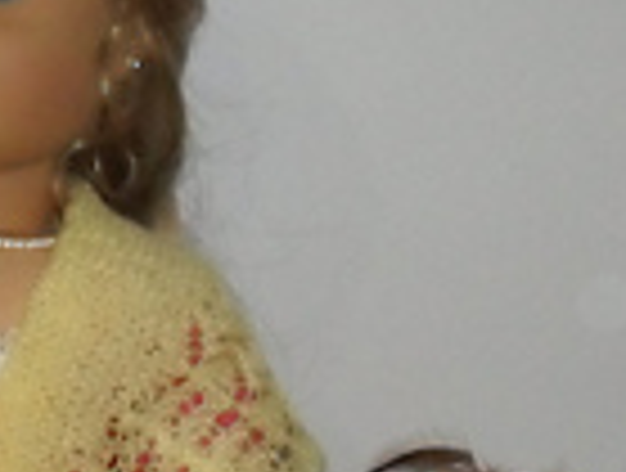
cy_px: 679
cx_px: -230
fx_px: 2248
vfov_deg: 11.6
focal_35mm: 124
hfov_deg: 15.0
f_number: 3.5
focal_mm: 4.9
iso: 400
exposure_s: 1/45
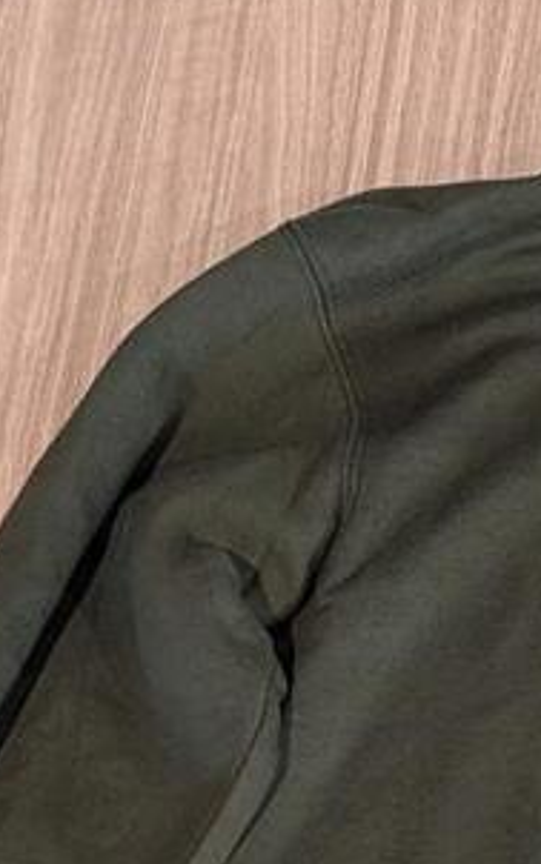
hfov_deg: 11.0
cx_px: 953
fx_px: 2640
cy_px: 717
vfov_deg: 18.4
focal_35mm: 112
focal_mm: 6.9
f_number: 1.68
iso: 378
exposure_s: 1/40
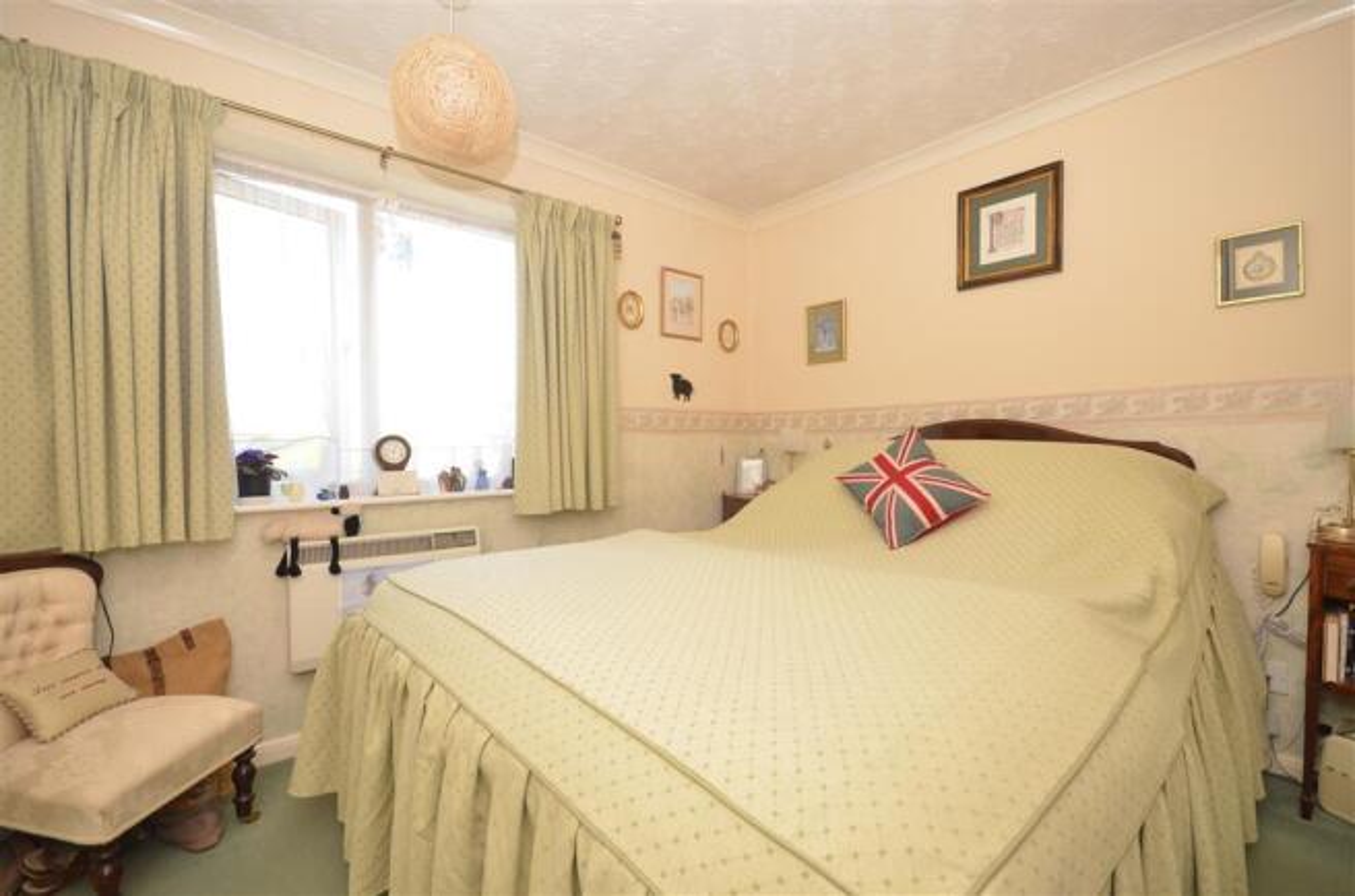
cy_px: 448
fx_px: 563
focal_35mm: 15
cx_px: 678
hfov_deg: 100.5
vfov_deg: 77.0
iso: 250
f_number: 7.1
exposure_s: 1/15
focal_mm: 10
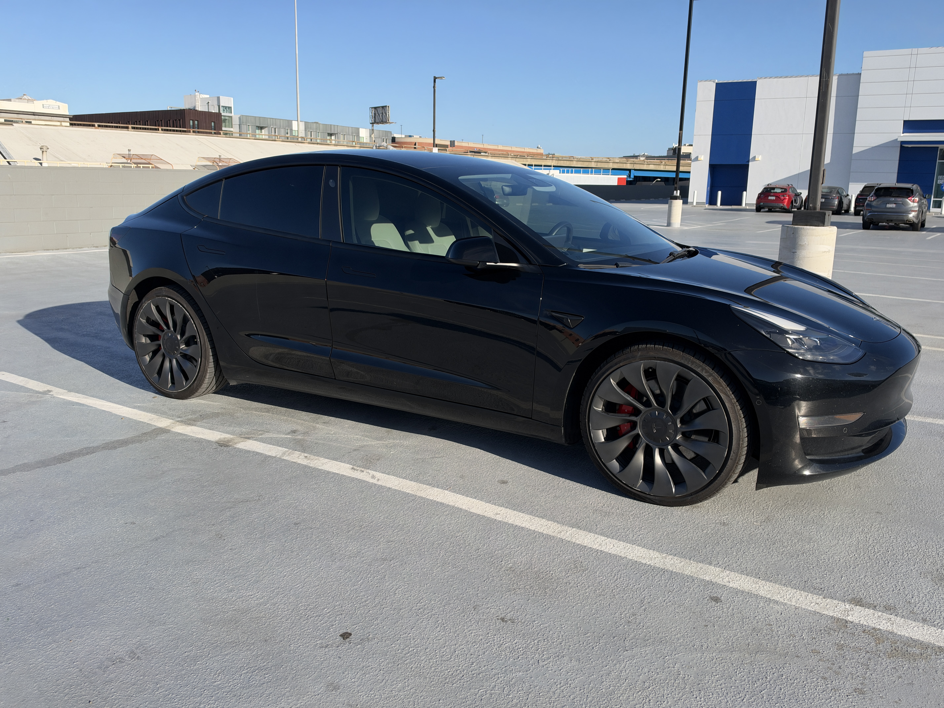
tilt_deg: -12.3
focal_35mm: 28
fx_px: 764
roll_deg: -0.7
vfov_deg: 49.7
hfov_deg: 63.4
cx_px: 472
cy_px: 354
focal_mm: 6.93
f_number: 1.8
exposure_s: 1/3704
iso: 64
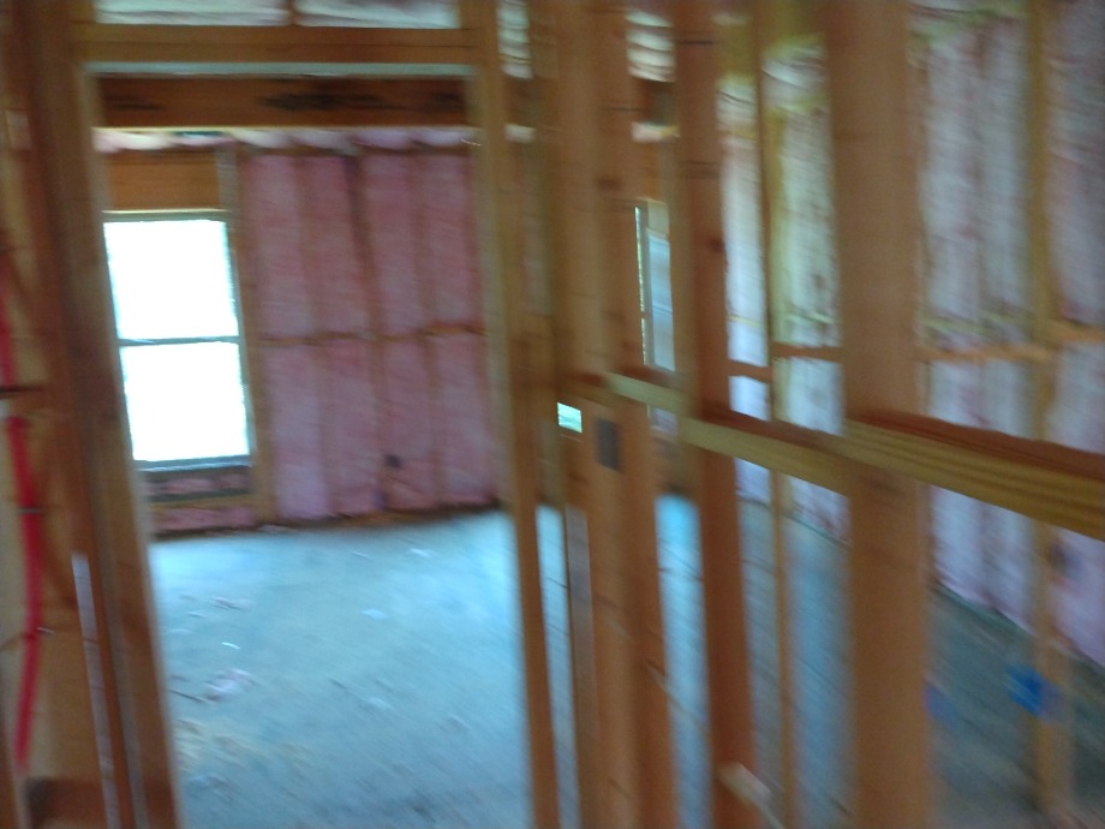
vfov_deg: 66.0
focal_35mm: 20
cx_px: 552
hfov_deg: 81.7
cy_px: 414
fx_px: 638
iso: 547
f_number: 2
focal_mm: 3.54
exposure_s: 1/30
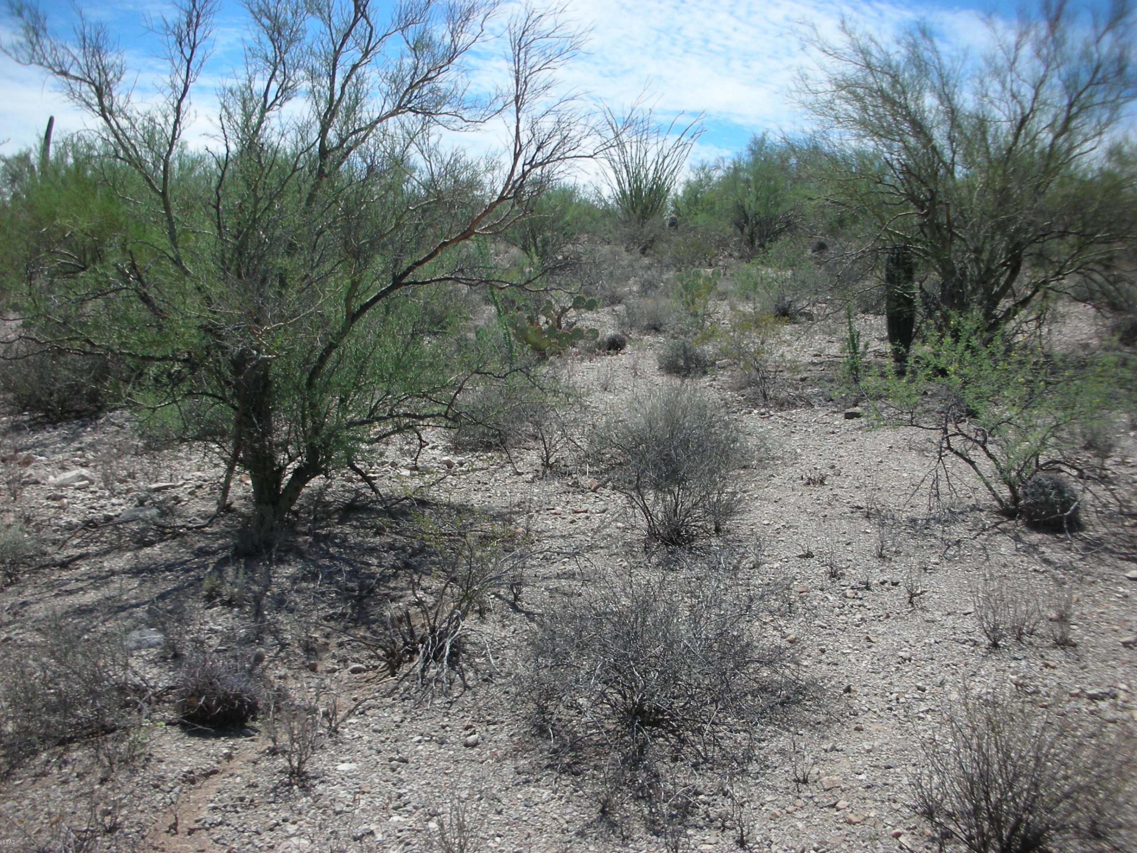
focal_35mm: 36
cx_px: 562
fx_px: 1183
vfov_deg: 39.7
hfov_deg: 51.4
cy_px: 431
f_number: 8.5
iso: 50
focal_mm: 5.8
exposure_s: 1/100
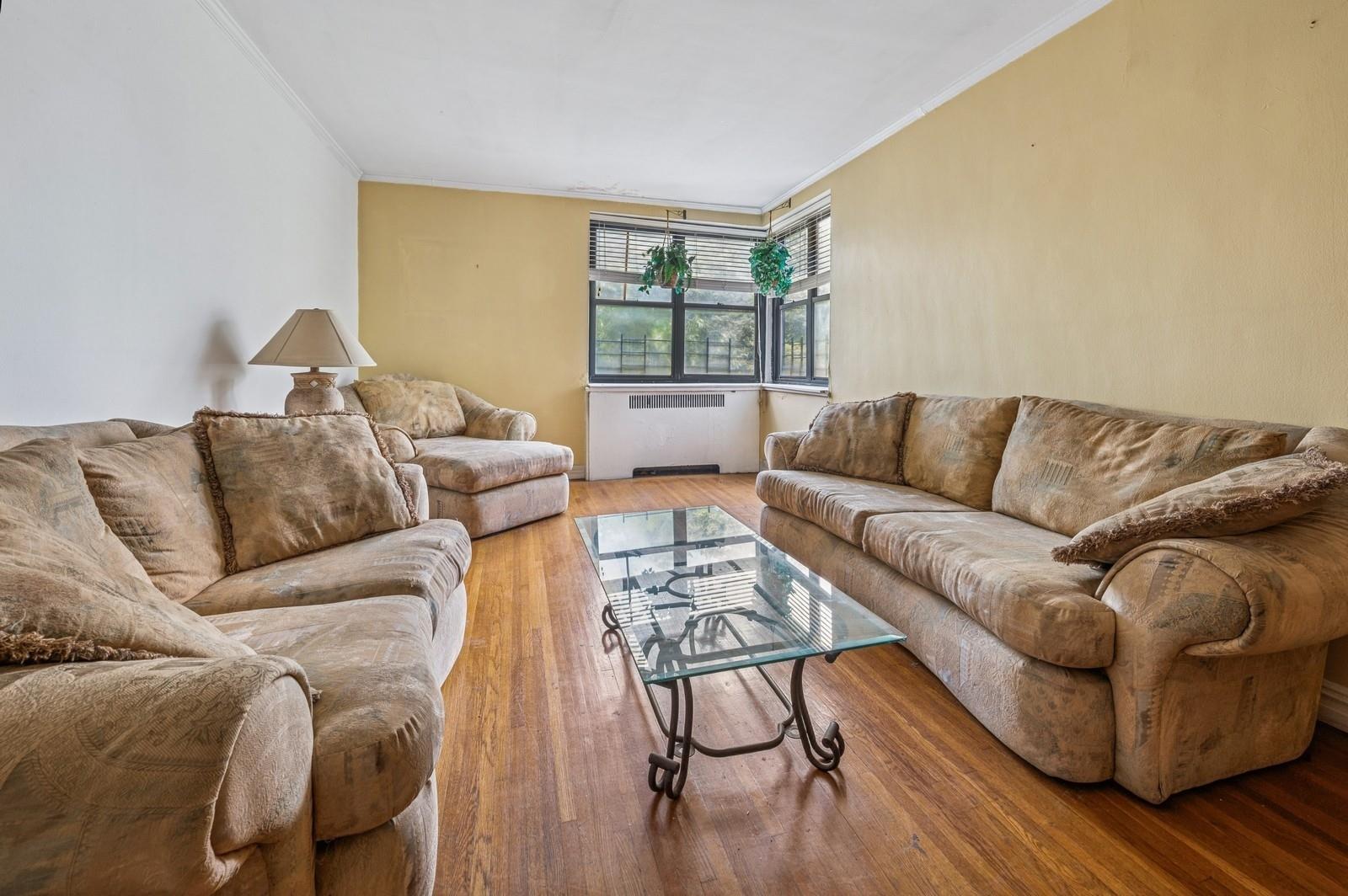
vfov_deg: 81.1
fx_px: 524
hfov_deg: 104.3
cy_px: 448
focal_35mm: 14
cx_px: 674
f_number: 11
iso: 200
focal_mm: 14
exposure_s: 1/6
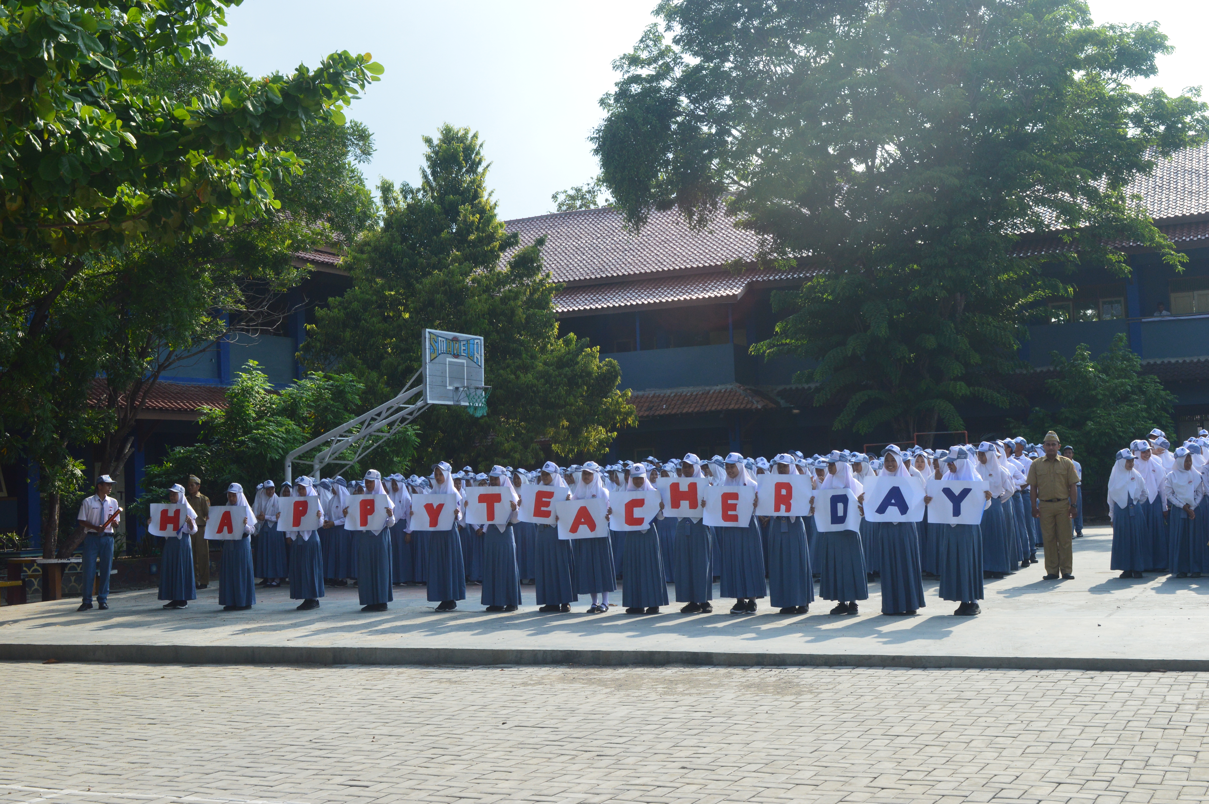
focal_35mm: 44
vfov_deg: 30.8
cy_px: 402
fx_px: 1460
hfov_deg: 45.0
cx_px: 604
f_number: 11
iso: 400
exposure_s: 1/400
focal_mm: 29
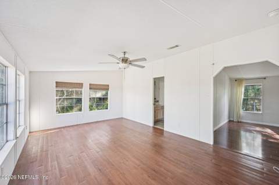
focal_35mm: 14
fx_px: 108
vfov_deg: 81.1
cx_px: 140
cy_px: 92
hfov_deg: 104.3
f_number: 8
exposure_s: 1/15
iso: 400
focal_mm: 14
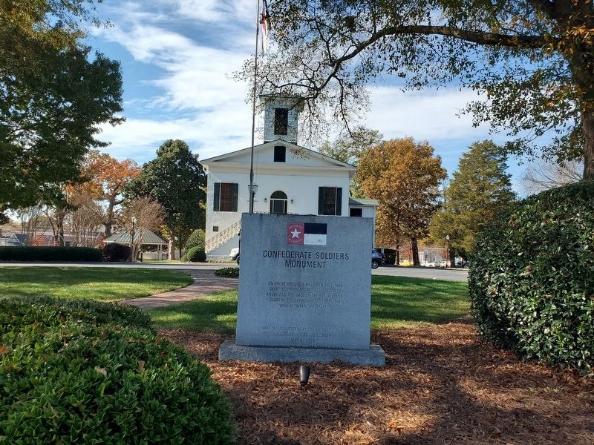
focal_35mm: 26
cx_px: 297
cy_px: 222
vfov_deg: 53.1
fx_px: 446
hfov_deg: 67.3
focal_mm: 4.3
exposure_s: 1/1111
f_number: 2.4
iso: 50
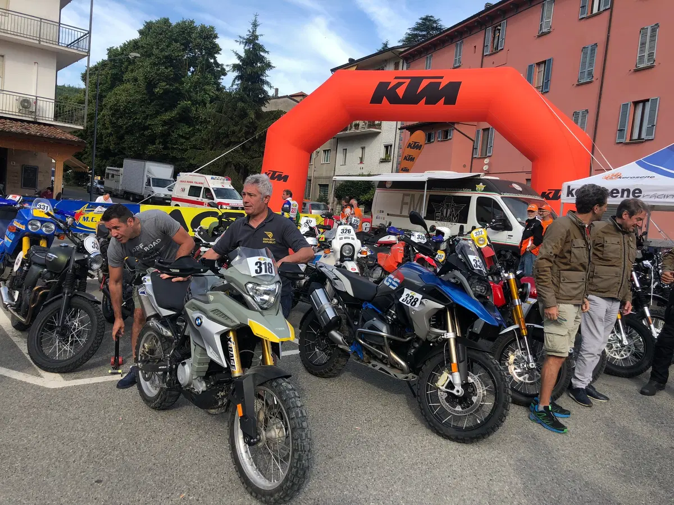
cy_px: 252
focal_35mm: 28
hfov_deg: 63.4
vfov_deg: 49.7
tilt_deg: -2.1
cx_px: 337
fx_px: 545
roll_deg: -5.3
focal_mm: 3.99
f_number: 1.8
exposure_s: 1/676
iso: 20
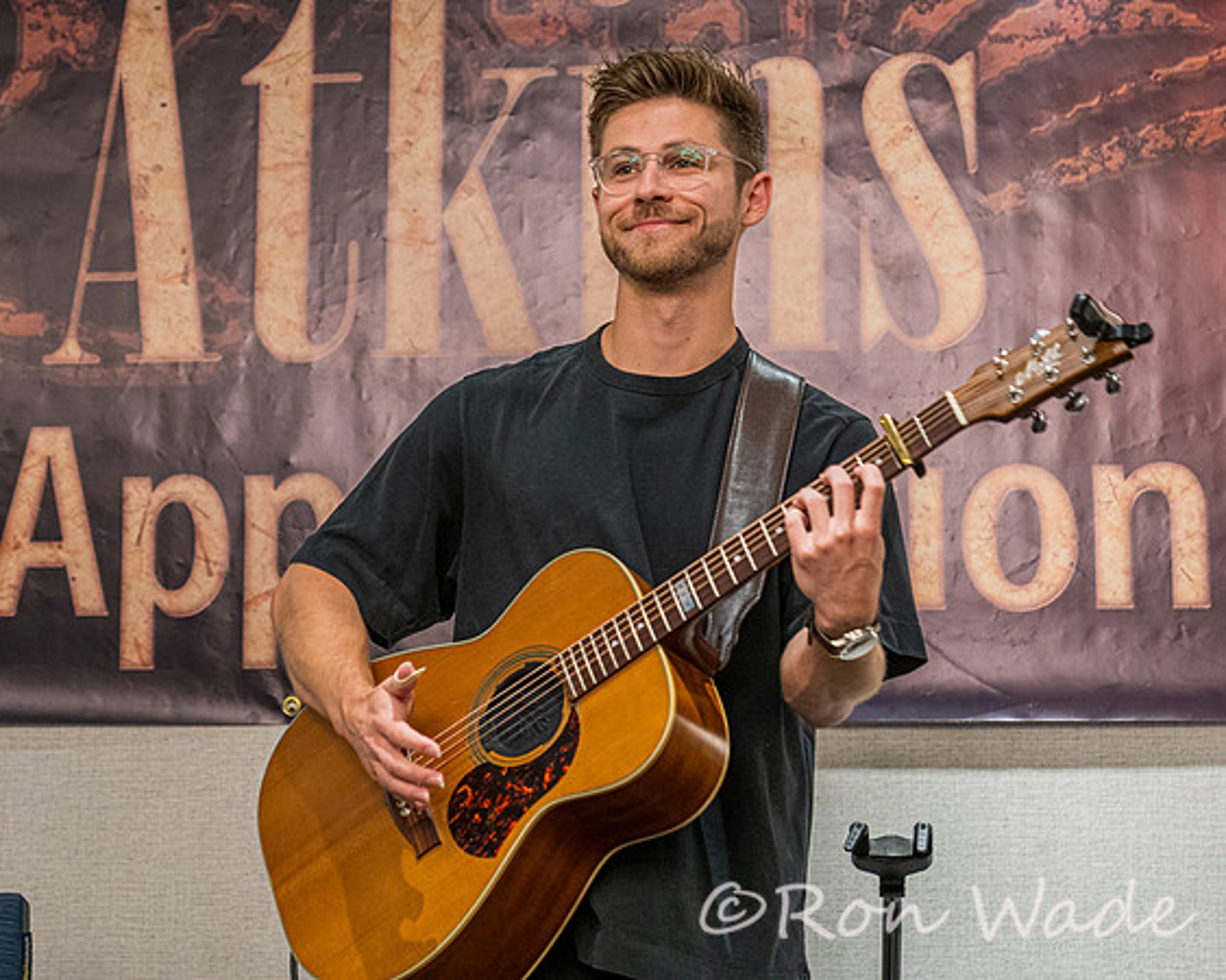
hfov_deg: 18.5
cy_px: 339
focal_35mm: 104
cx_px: 462
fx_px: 3756
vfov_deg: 14.8
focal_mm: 70
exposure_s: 1/160
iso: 2500
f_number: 4
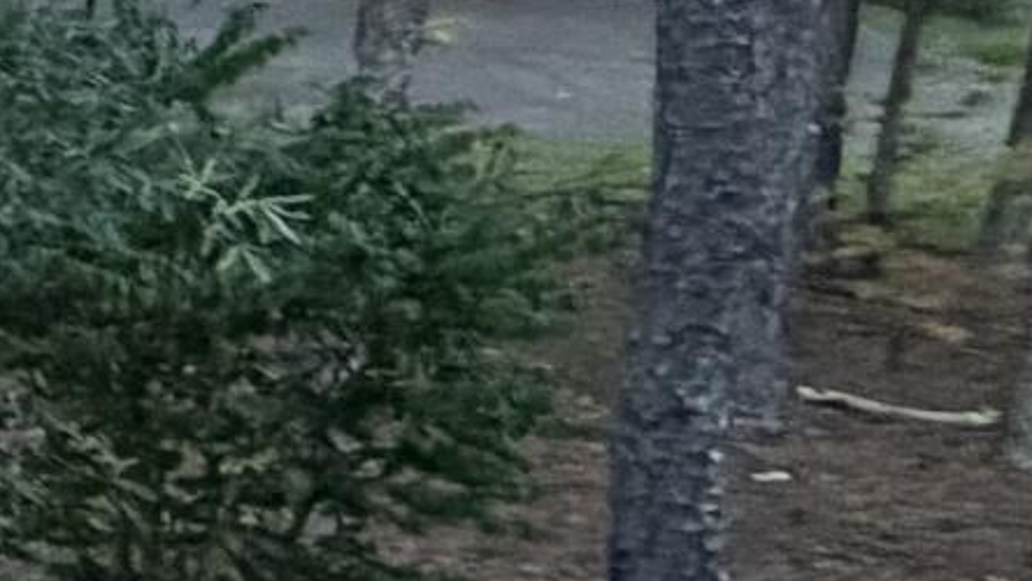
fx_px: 2819
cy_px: 2
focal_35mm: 103
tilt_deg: -9.5
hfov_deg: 10.6
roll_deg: -0.8
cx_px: -2285
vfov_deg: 11.6
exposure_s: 1/71
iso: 320
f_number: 2.2
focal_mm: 2.22
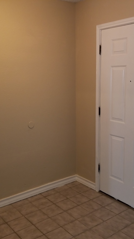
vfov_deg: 52.8
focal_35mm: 38
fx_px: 240
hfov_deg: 31.2
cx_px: 67
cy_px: 120
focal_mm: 4.25
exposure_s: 1/30
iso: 100
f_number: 1.7
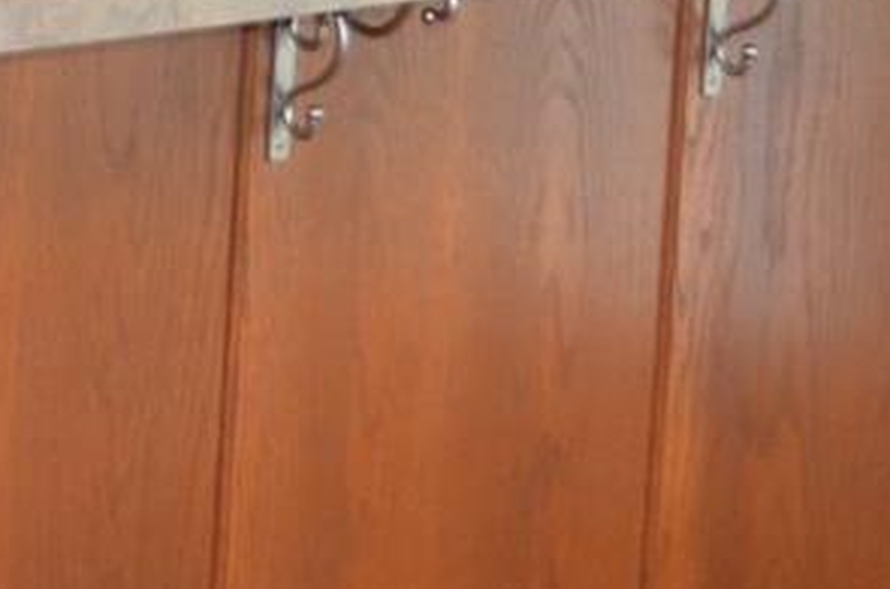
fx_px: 4142
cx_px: -649
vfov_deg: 7.9
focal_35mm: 168
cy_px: -456
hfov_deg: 11.5
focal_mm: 22
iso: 720
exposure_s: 1/60
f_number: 3.8
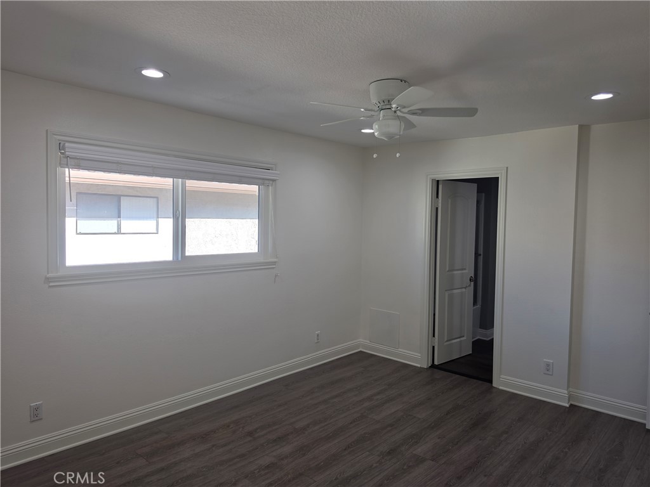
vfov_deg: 58.9
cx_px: 325
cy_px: 244
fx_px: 432
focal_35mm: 23
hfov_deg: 73.9
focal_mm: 6.5
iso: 20
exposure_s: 1/120
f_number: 1.4
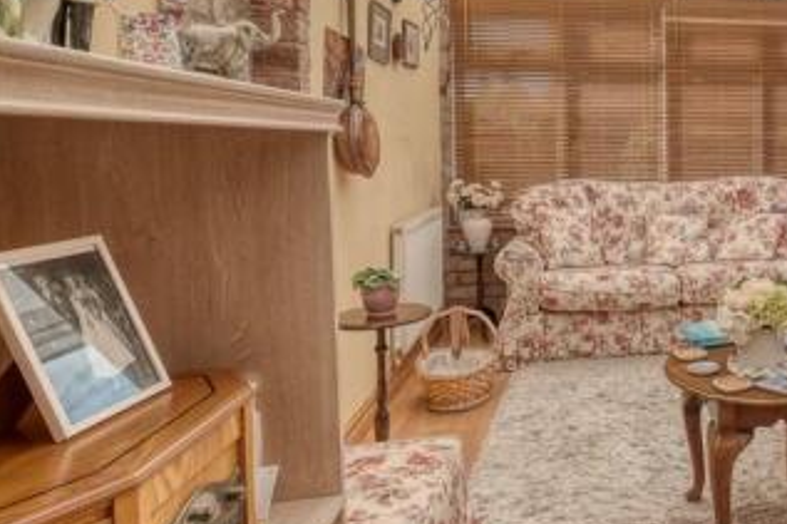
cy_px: 148
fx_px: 677
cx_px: 766
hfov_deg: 50.3
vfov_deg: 41.3
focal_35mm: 31
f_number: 8
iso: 250
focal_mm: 10
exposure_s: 1/80
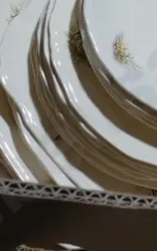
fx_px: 881
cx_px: 218
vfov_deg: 16.0
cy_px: 31
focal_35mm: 129
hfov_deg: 9.9
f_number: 4
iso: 200
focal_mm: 15
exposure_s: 1/125
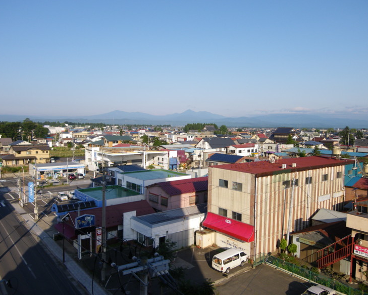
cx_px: 181
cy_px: 150
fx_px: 327
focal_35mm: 30
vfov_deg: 48.5
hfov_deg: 58.8
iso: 64
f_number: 7
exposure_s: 1/125
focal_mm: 4.9
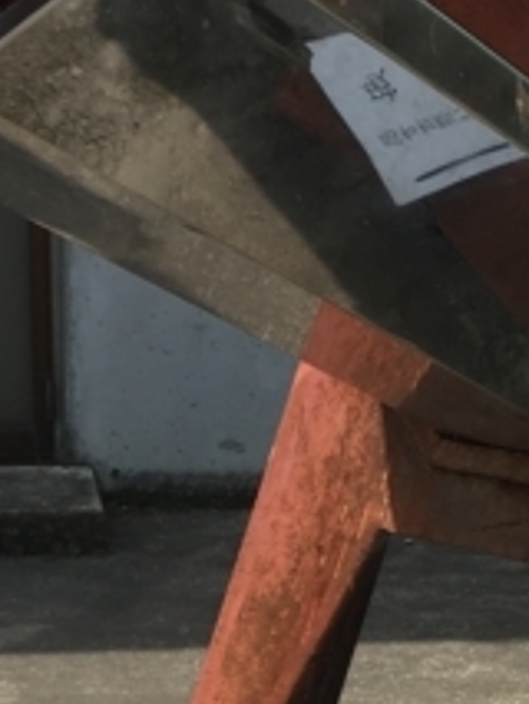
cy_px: 516
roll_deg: +0.3
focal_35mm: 109
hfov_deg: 13.6
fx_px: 2219
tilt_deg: -13.9
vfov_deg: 17.9
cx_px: 212
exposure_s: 1/761
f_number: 2.2
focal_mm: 4.15
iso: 25
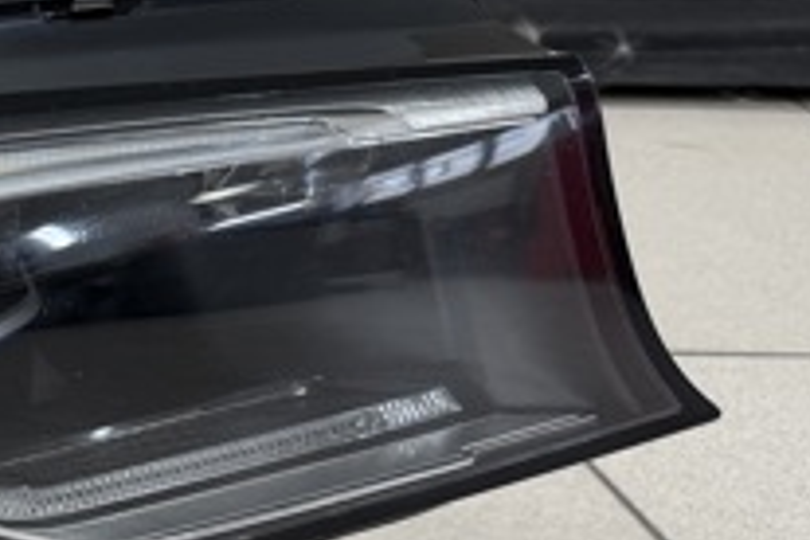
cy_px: 677
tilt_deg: -34.3
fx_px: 1732
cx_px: -387
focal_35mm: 77
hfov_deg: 22.0
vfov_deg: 16.8
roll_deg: -0.7
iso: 125
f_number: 1.78
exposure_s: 1/121
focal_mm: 6.76
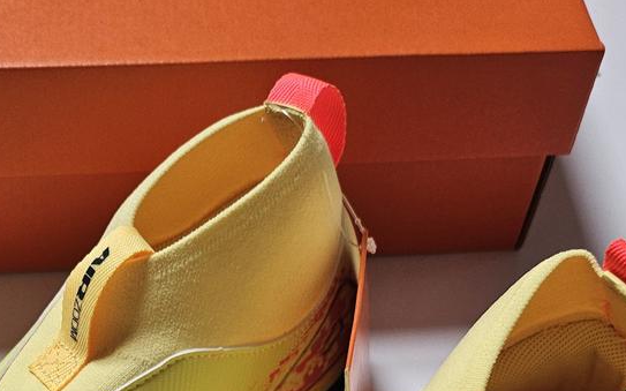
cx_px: 227
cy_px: 549
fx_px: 1023
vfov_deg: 19.4
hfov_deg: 33.8
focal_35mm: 60
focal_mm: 5
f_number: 1.8
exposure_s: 1/120
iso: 100
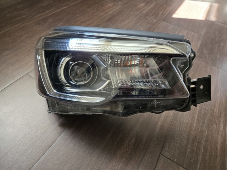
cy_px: 85
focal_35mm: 23
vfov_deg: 58.9
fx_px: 151
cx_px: 114
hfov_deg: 73.9
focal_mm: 5.4
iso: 320
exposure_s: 1/100
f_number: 1.8
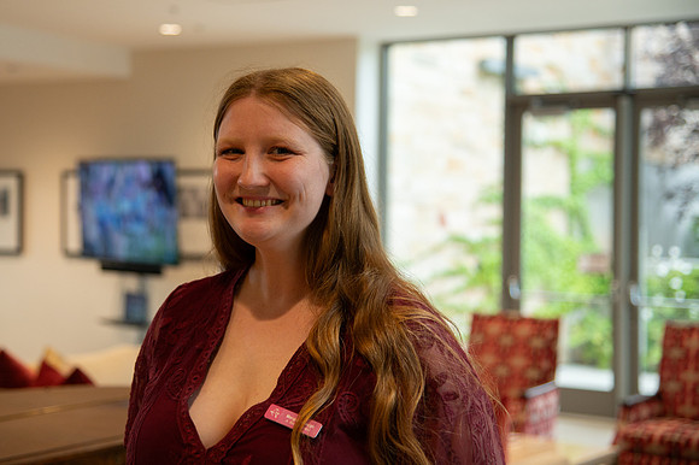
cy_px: 207
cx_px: 306
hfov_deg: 27.7
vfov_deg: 18.6
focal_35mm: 73
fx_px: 1418
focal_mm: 65
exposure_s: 1/125
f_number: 4
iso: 500
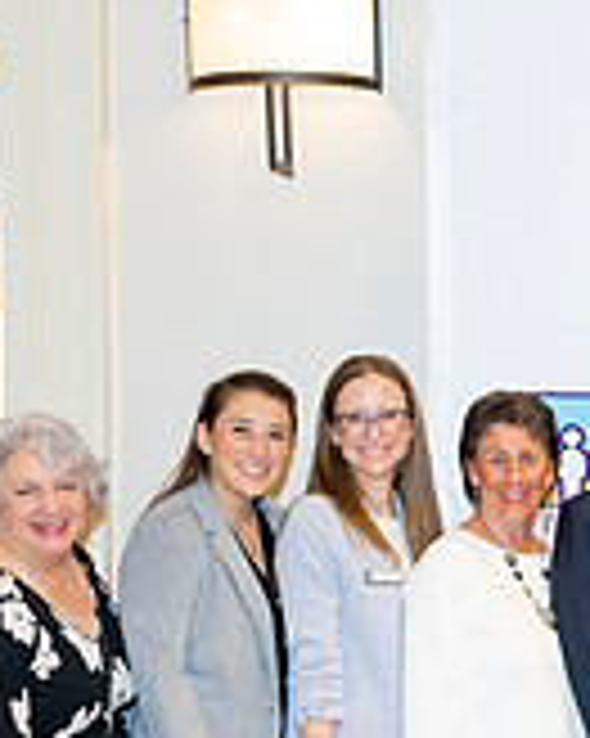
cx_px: 1012
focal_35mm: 132
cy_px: 736
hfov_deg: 11.0
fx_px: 2884
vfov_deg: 14.4
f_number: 5.6
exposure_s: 1/100
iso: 1000
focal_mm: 37
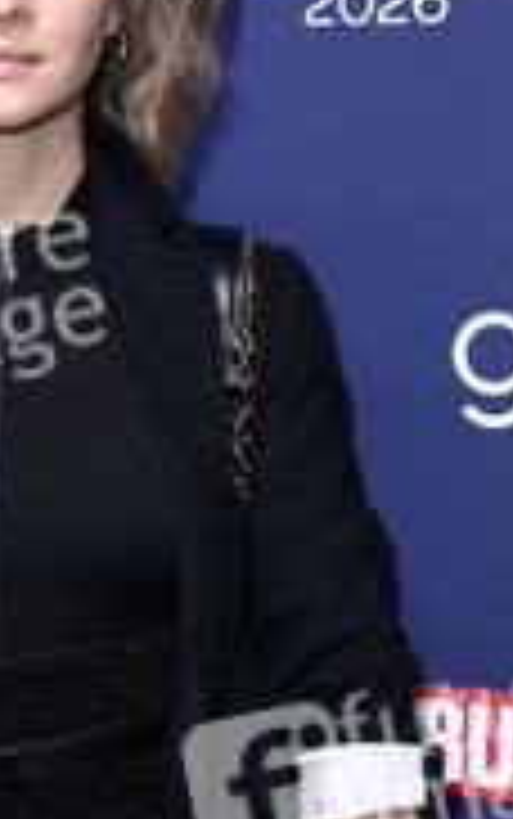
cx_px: 4
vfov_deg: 16.0
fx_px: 2903
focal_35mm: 130
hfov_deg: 10.0
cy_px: 544
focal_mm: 58
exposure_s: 1/250
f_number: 5.6
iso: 800
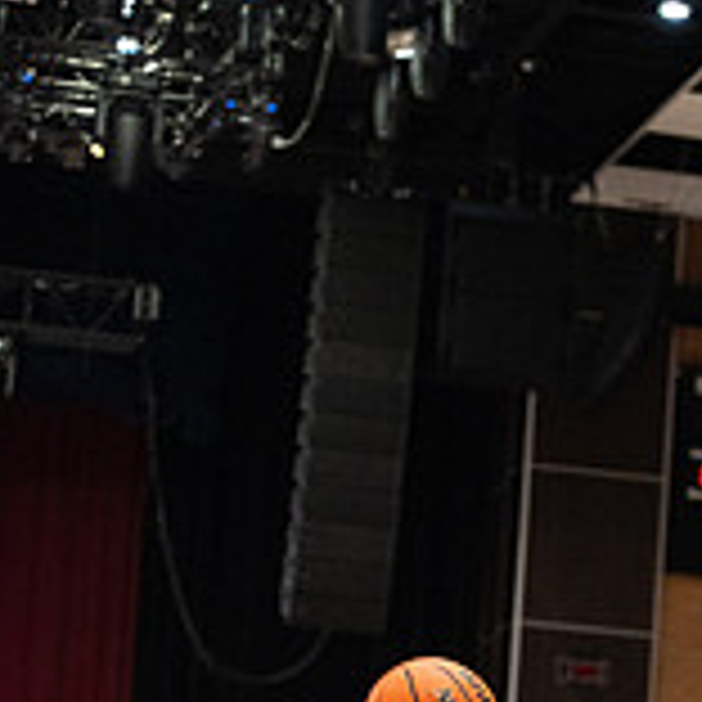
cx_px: 558
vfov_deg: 10.9
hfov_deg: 11.1
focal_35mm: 157
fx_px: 3602
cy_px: 886
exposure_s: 1/500
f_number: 2.8
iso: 4000
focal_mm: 64
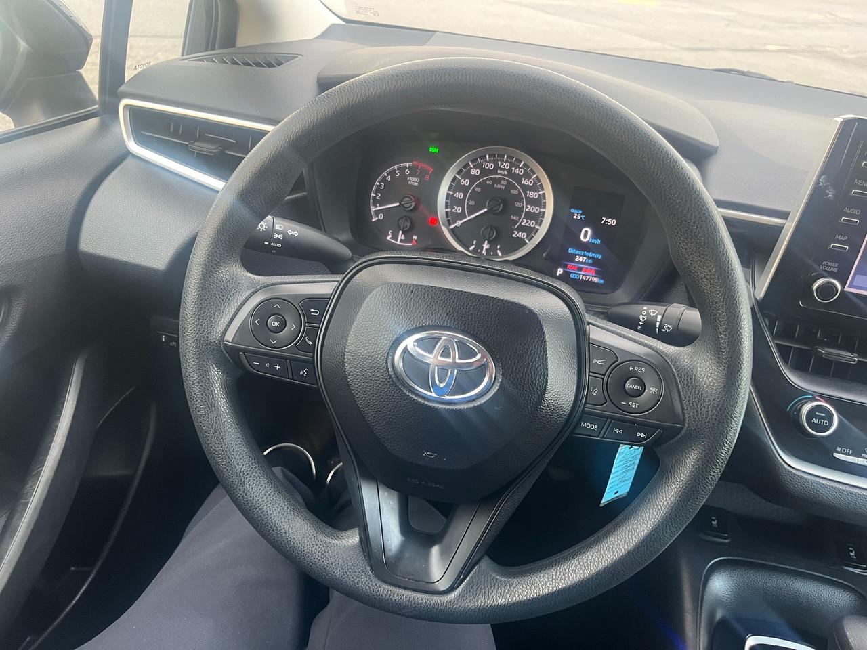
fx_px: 651
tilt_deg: -33.1
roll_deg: -7.3
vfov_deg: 53.1
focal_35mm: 26
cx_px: 434
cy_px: 325
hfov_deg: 67.3
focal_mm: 5.1
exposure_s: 1/60
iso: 250
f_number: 1.6
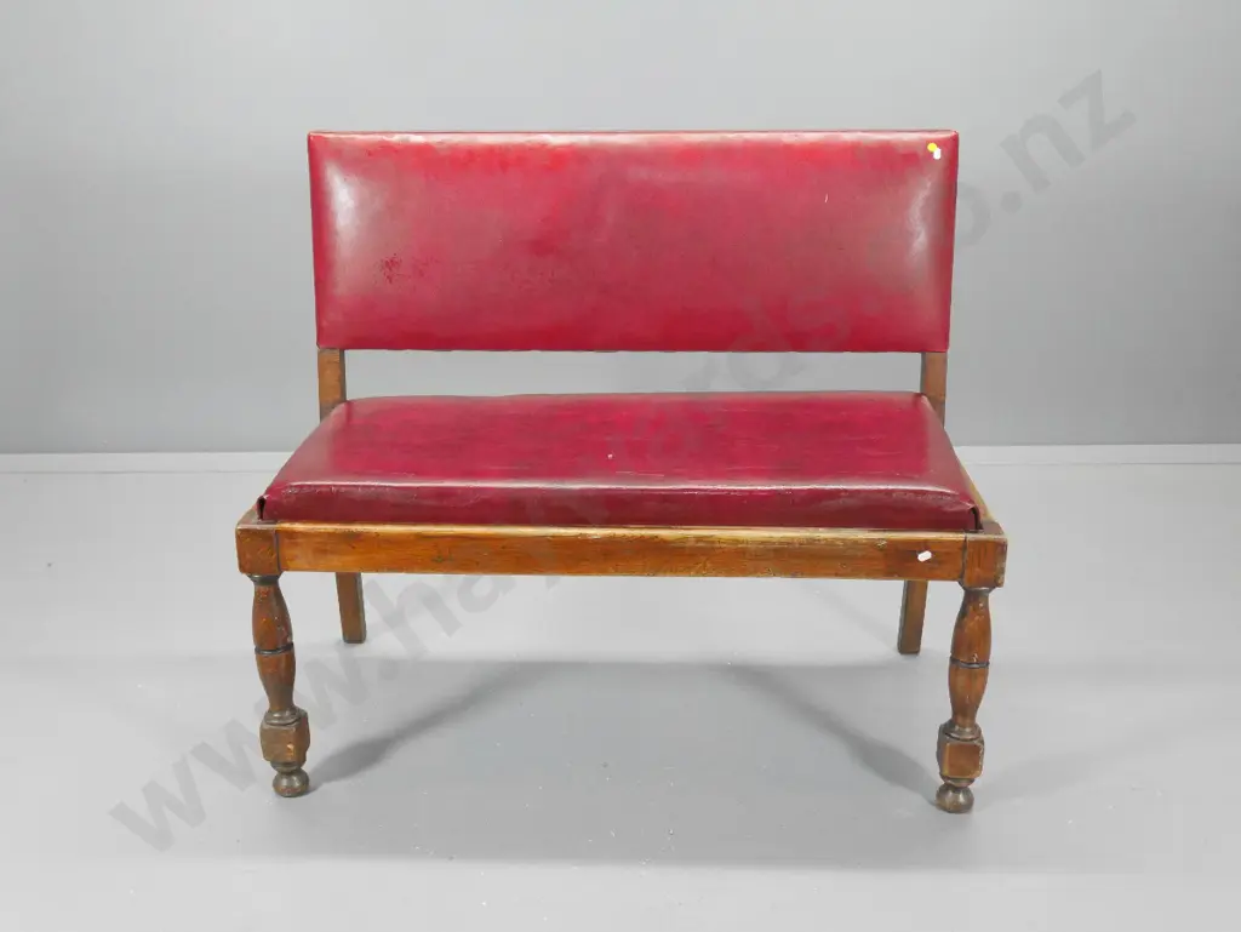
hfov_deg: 49.0
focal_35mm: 38
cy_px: 466
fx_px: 1363
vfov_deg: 37.8
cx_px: 620
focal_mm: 19
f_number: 4.3
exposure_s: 1/100
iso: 3200
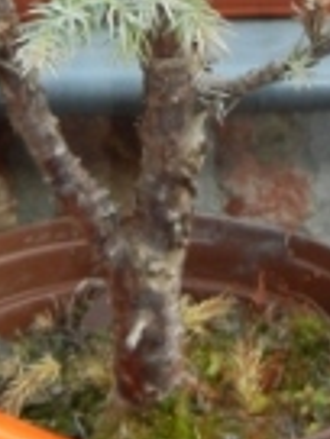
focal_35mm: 127
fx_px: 1614
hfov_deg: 11.7
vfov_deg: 14.7
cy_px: -165
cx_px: 226
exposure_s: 1/98.7
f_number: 3.5
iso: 160
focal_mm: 5.4
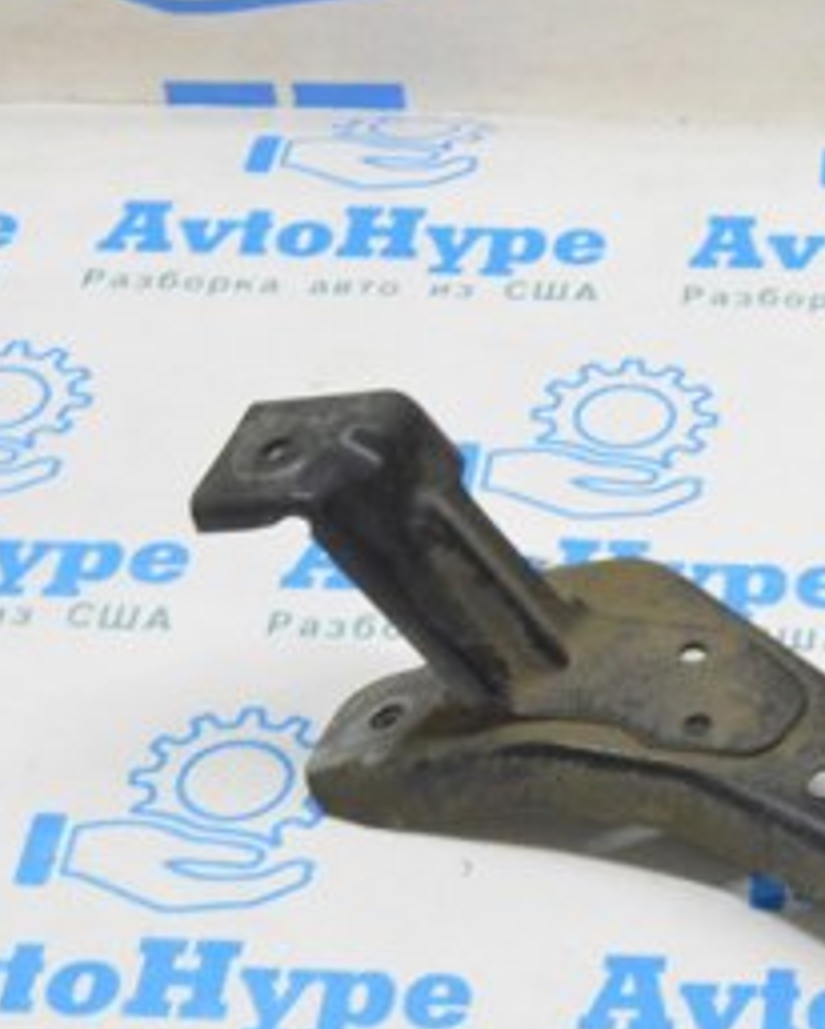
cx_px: 941
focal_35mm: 98
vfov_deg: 19.4
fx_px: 2988
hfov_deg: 15.3
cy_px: 799
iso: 6400
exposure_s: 1/15
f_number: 20
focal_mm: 28
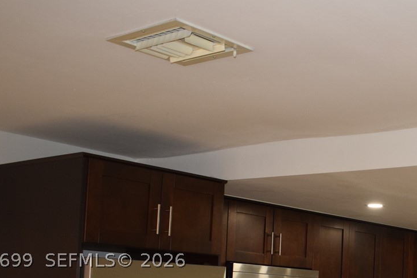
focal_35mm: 63
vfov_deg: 21.0
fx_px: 730
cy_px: 259
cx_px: 411
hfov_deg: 29.9
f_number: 4.5
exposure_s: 1/100
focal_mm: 18
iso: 800
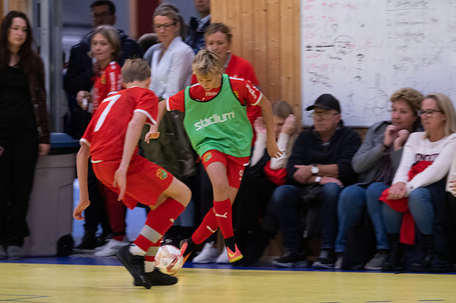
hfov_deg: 8.3
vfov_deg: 5.6
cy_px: 152
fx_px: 3128
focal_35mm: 247
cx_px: 228
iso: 4500
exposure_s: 1/400
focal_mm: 160
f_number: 3.2
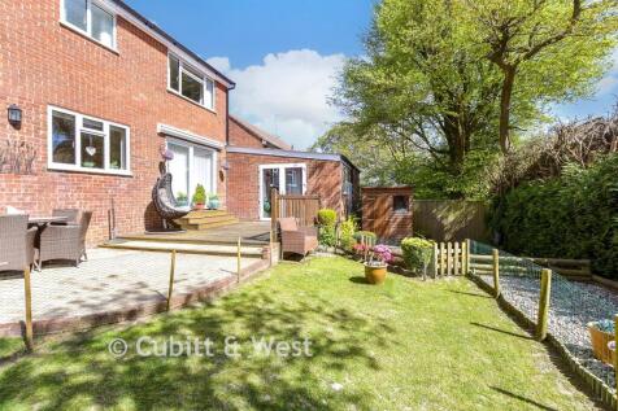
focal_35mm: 15
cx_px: 309
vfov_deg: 77.3
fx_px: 257
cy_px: 206
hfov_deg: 100.4
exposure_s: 1/160
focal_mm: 10
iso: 160
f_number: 8
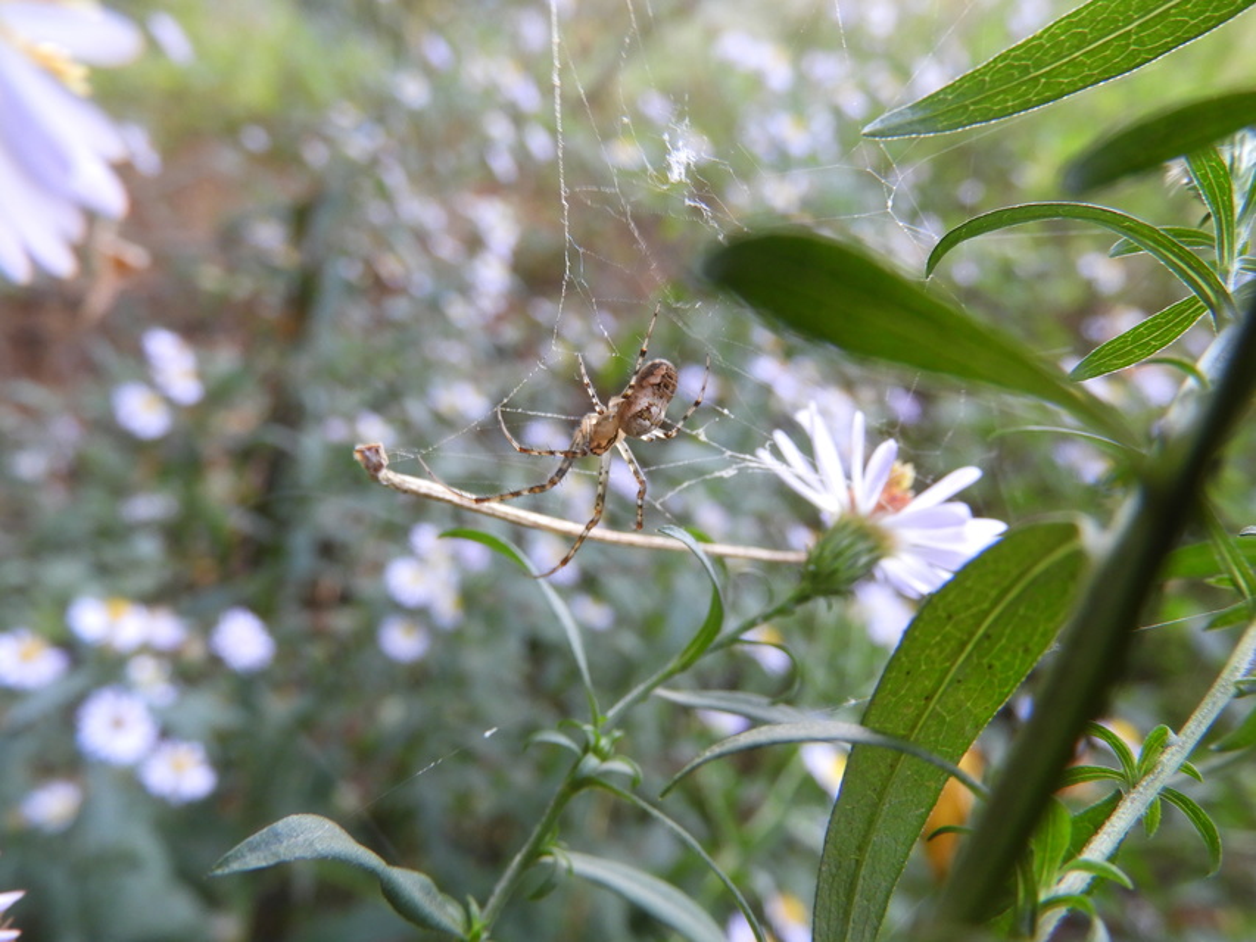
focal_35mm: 30
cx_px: 628
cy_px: 471
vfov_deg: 46.8
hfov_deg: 60.0
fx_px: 1089
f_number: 3.5
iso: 180
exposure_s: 1/30
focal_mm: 5.4
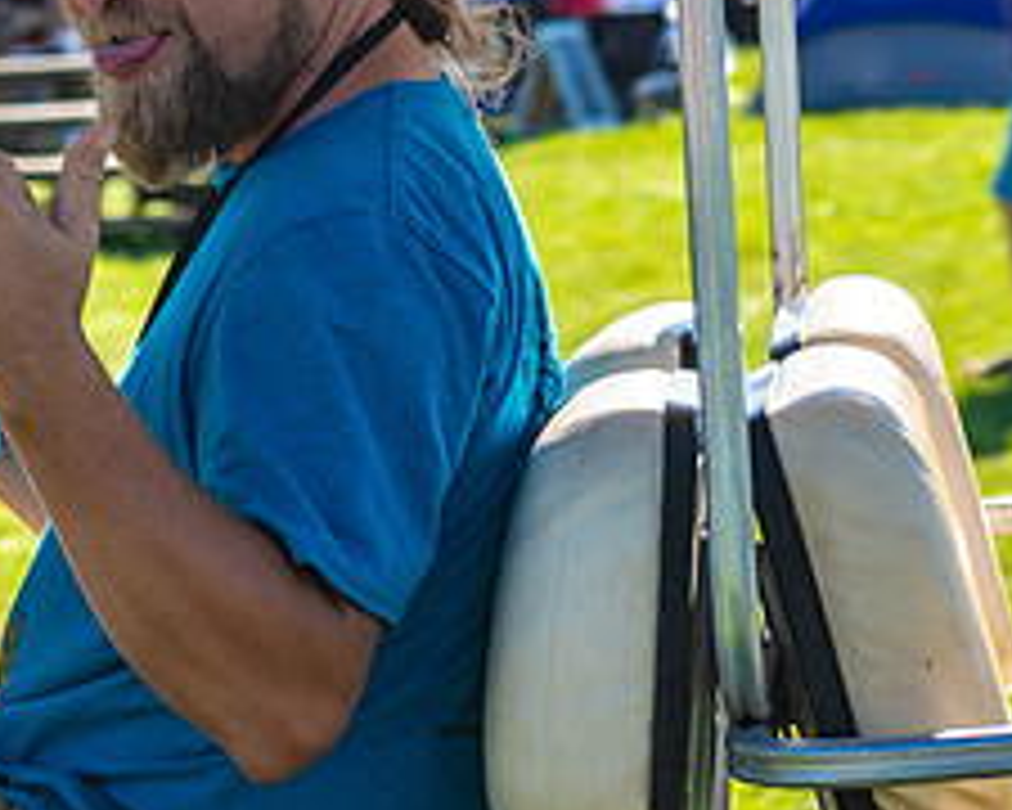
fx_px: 5721
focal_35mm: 191
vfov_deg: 8.0
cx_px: 151
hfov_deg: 10.1
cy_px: -34
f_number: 5.6
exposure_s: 1/250
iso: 100
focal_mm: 70
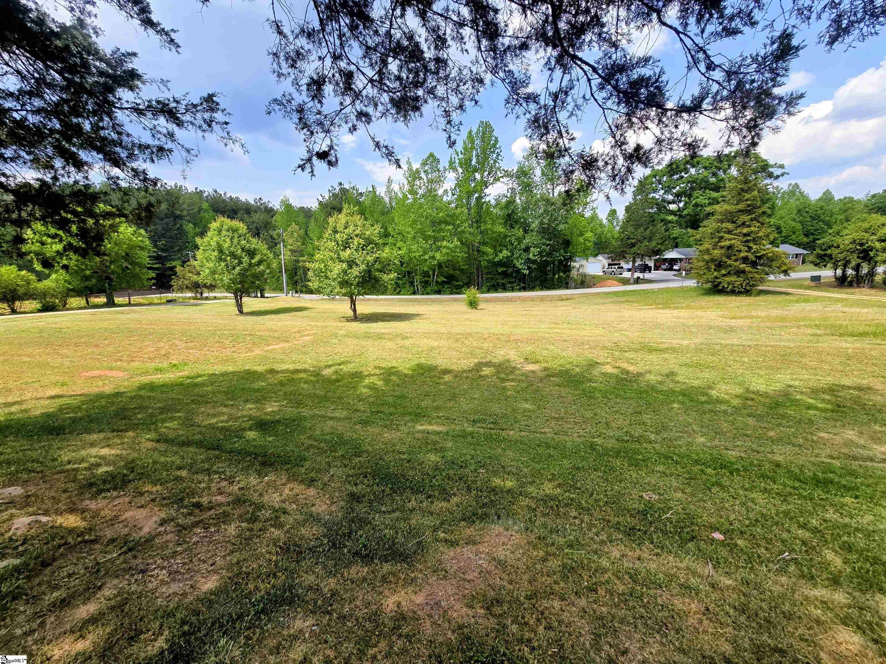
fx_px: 333
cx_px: 443
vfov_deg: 89.9
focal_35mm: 13
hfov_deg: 106.2
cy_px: 332
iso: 50
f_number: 2.2
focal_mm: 2.2
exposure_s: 1/1120
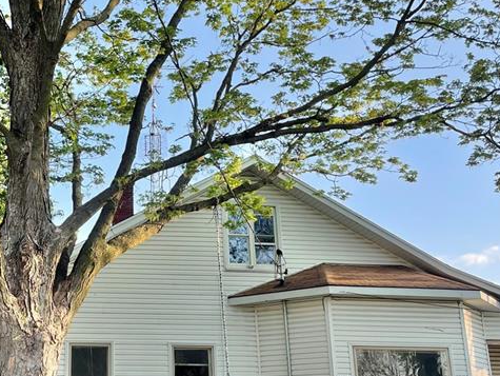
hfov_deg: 33.5
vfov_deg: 26.1
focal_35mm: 56
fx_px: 809
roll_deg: +0.2
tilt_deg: +17.9
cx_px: 111
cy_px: 190
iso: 32
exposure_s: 1/626
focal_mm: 4.2
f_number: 1.6
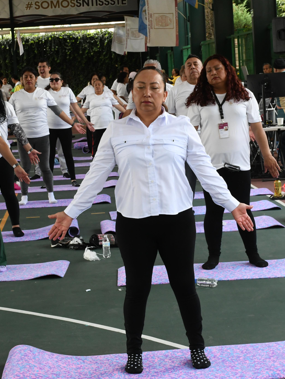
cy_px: 189
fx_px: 1065
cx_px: 176
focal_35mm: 97
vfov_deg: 20.2
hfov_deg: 15.2
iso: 1600
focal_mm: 45
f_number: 13
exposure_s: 1/100
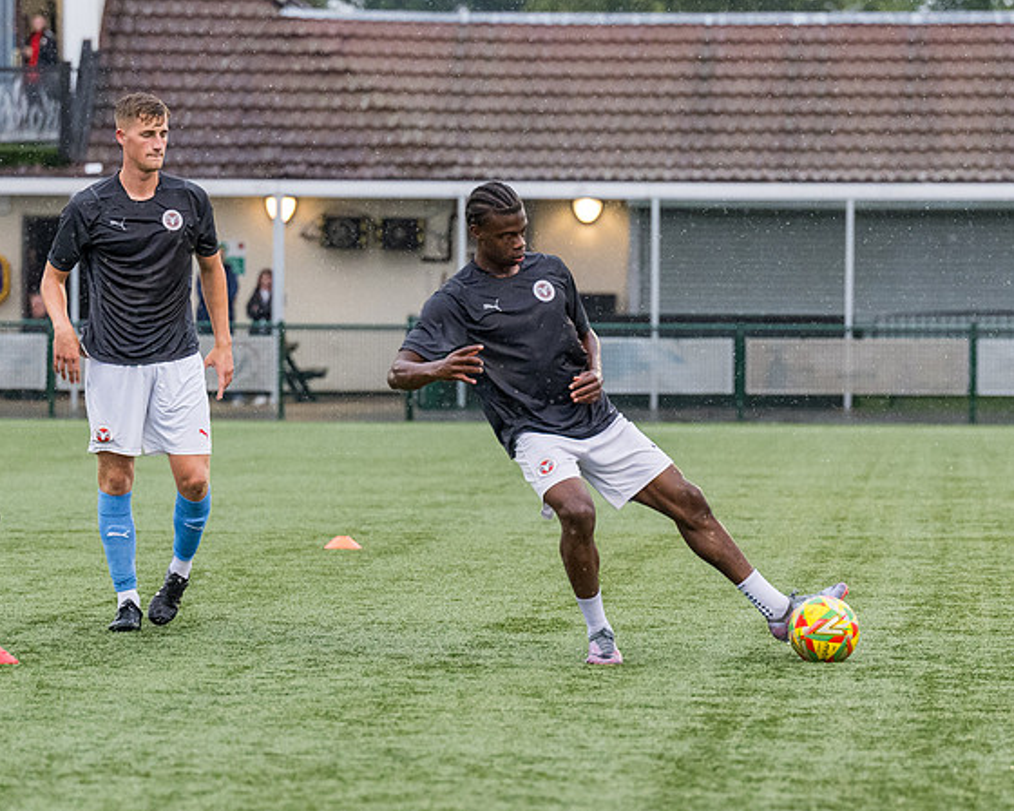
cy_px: 472
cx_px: 486
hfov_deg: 9.0
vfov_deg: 7.2
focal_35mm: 214
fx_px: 6422
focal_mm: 102
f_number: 2.8
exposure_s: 1/1600
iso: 2000
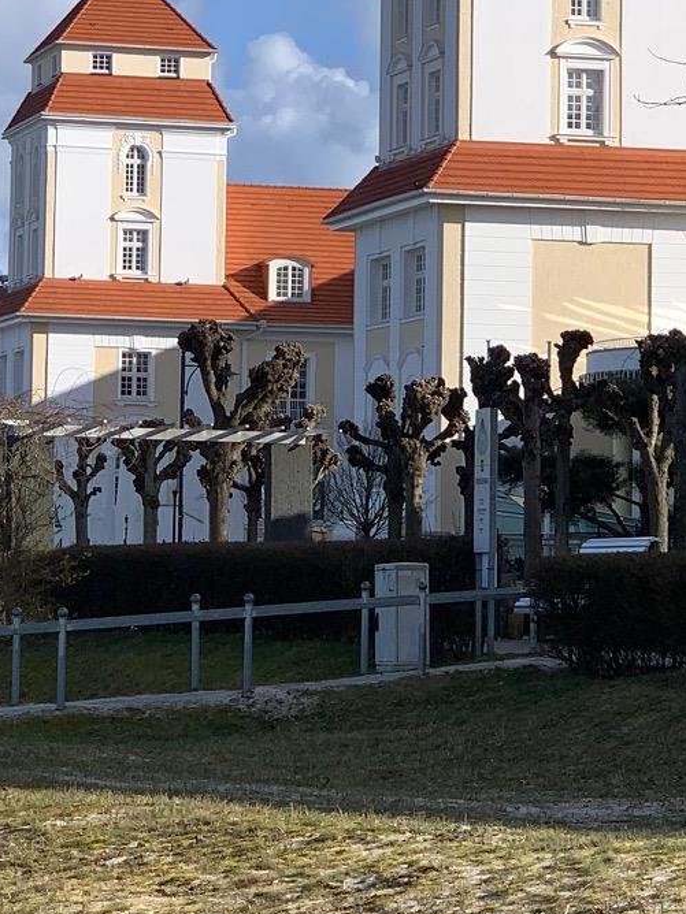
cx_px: 325
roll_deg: -1.3
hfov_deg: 9.5
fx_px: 4148
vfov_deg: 12.5
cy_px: 120
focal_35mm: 157
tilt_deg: +7.4
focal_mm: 6
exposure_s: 1/1043
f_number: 2.4
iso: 16
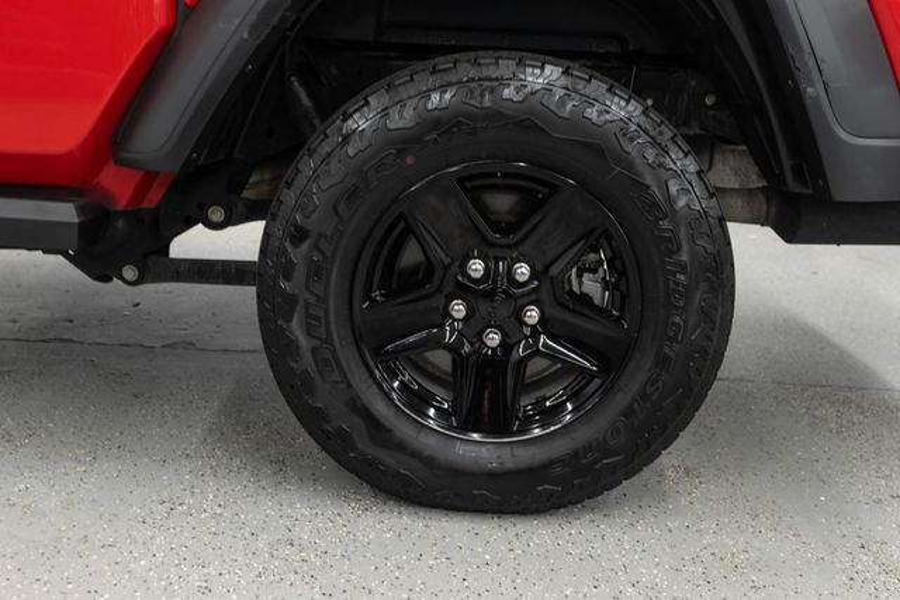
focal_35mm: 42
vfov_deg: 31.9
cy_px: 300
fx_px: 1050
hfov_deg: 46.4
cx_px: 450
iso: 320
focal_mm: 28
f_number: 3.2
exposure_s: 1/40
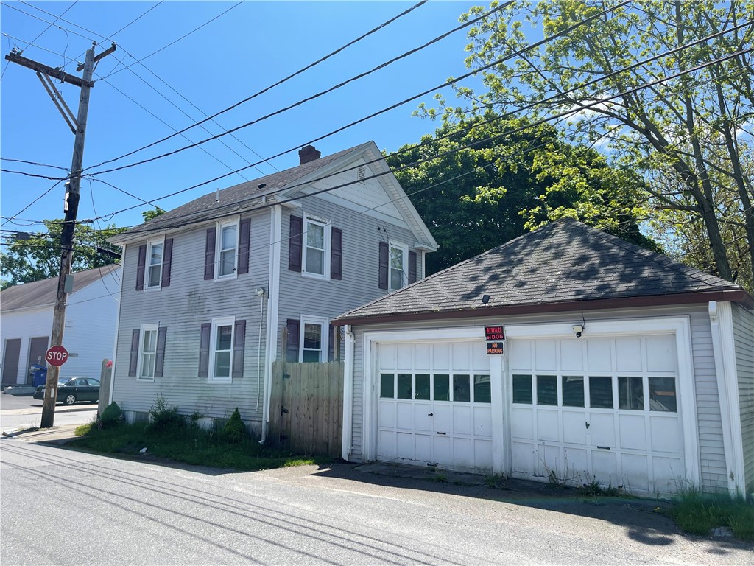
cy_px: 283
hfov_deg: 69.4
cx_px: 377
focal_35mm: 25
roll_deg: -1.2
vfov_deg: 54.9
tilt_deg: +9.3
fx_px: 545
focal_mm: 5.1
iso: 32
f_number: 1.6
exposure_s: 1/2717
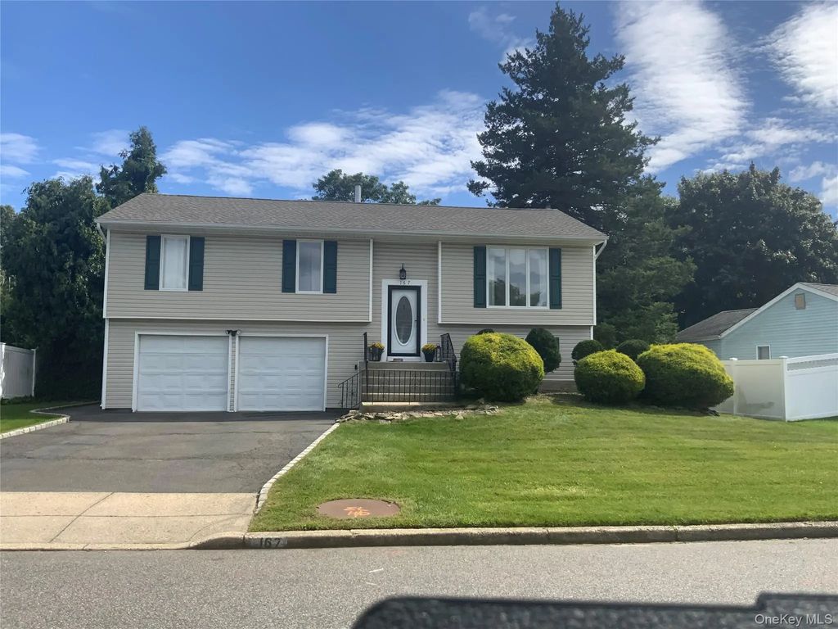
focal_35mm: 29
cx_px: 419
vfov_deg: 48.2
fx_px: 702
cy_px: 314
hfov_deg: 61.7
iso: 16
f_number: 1.8
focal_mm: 3
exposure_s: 1/1912
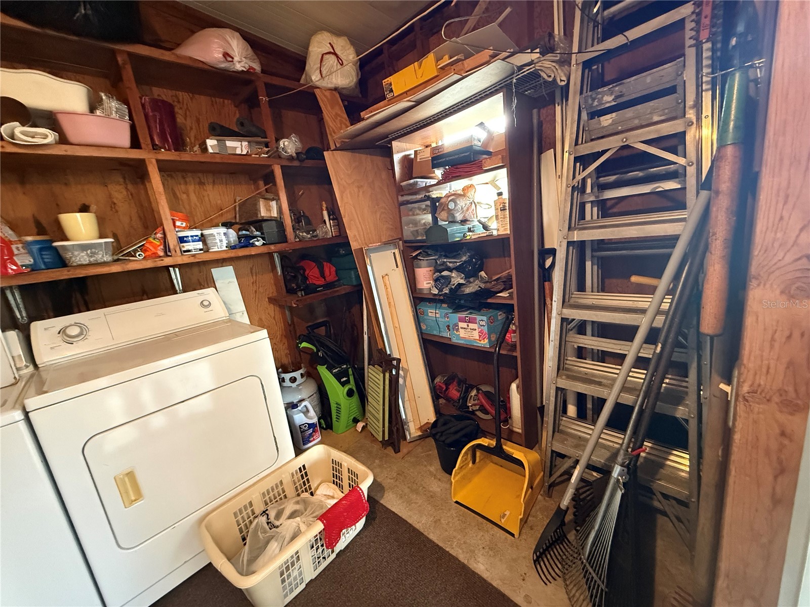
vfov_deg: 85.7
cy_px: 304
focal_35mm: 14
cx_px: 405
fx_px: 328
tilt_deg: -12.0
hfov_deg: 102.1
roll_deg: +6.6
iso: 1000
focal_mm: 2.22
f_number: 2.2
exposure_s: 1/40
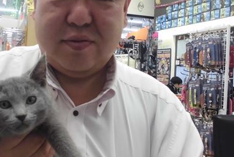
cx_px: 66
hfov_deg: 44.3
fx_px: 280
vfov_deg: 31.1
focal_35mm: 43
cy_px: 62
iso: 400
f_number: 3.5
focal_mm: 4.6
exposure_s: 1/60
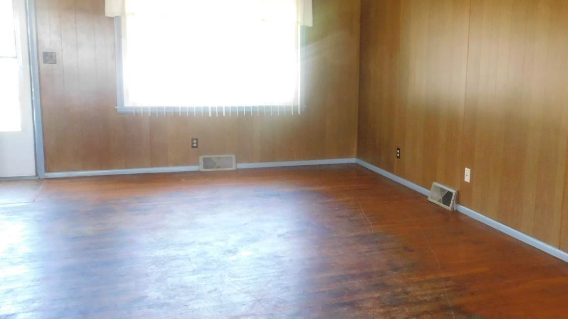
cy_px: 148
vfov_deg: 32.8
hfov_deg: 54.6
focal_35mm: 36
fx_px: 542
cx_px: 359
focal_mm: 4
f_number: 3
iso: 360
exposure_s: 1/30
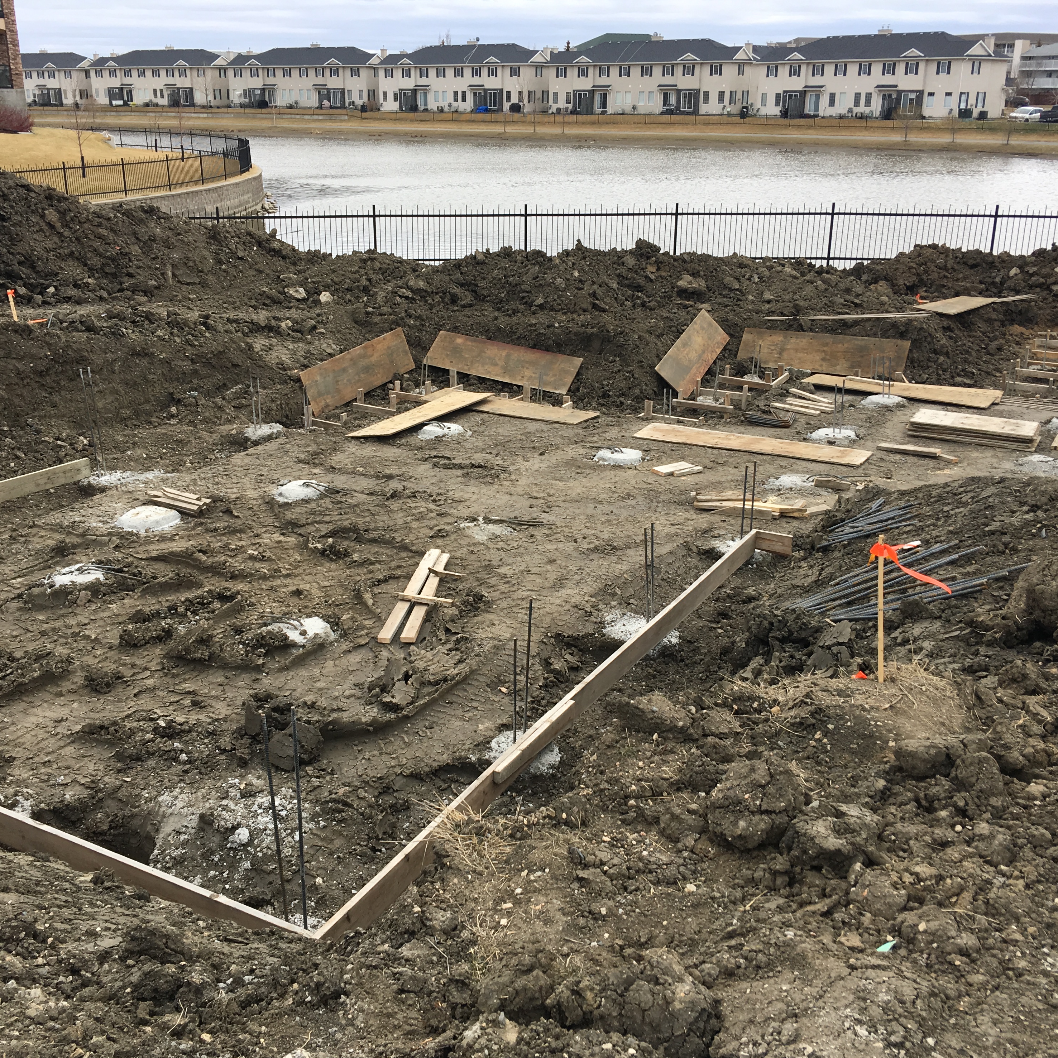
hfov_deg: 47.2
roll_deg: -1.5
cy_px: 538
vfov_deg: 47.2
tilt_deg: -17.6
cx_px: 497
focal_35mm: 35
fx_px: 1210
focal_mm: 4.15
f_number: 2.2
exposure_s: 1/427
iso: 25
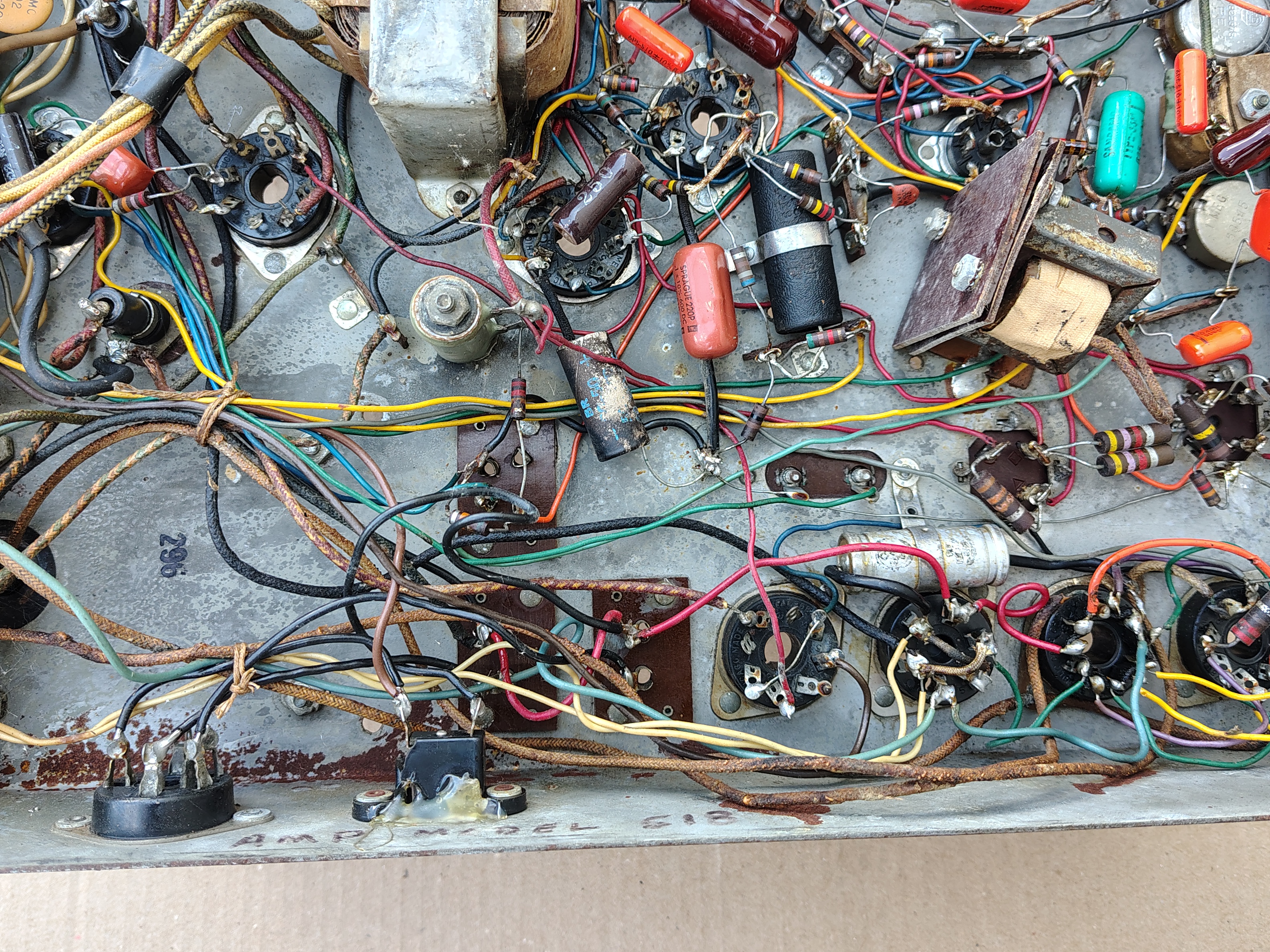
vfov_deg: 45.2
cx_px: 634
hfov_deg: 58.4
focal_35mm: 31
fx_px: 1137
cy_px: 374
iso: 169
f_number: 1.8
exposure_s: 1/100
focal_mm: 5.56
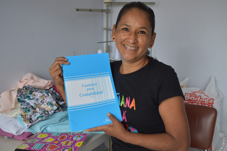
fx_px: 256
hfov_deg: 47.8
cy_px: 74
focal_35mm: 41
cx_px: 125
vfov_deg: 32.9
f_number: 3.8
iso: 800
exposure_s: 1/125
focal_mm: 23
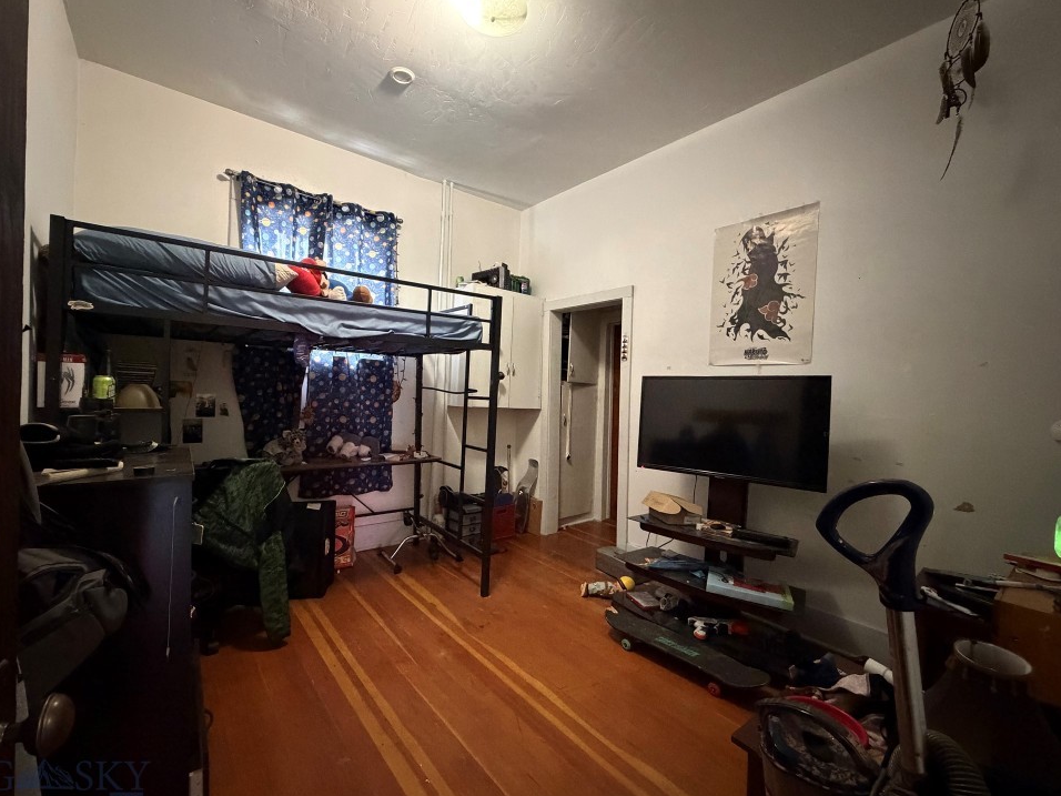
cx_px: 503
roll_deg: -3.1
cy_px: 397
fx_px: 460
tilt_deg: -0.4
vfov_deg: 81.7
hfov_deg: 98.1
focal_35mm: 15
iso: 1250
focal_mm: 2.22
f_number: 2.2
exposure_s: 1/40
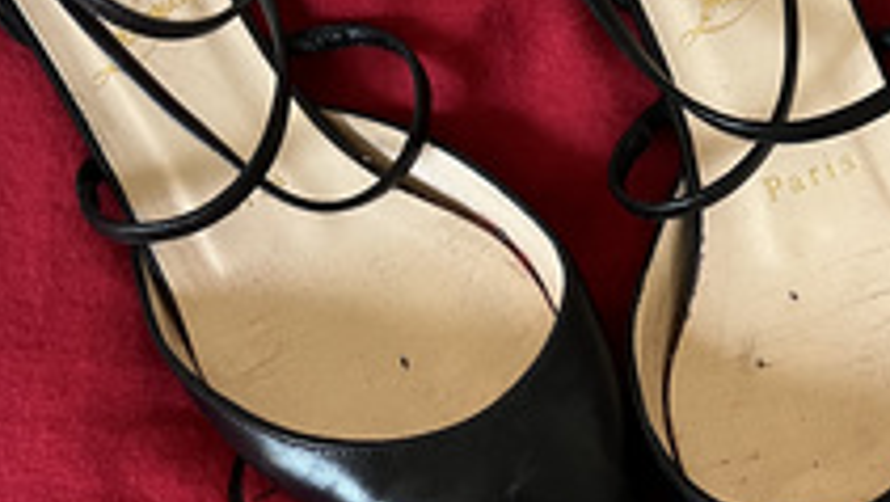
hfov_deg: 31.4
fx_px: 1582
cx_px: 521
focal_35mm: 67
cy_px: 430
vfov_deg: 17.8
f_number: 1.5
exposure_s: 1/42
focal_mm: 5.7
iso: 500
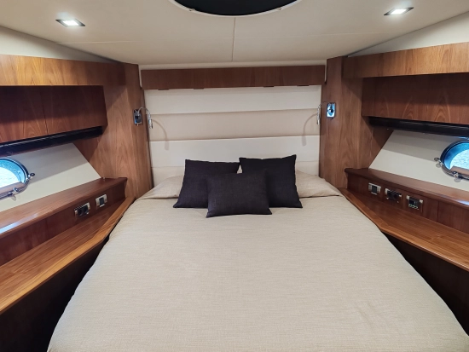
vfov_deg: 51.4
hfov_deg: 65.3
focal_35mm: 27
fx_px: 366
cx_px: 234
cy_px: 176
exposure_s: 1/50
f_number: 1.9
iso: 1600
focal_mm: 6.12
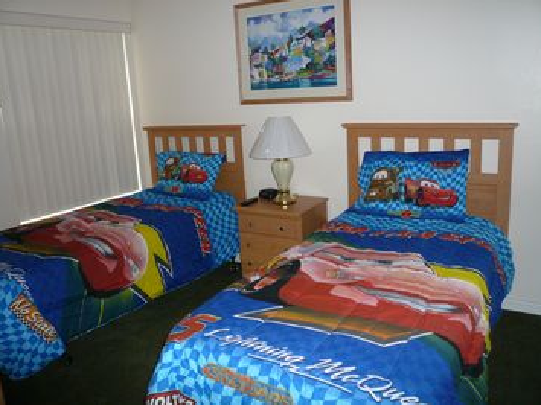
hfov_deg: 61.7
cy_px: 198
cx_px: 277
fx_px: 453
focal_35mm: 29
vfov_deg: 48.2
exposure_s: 1/30
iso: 160
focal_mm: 4.6
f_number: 2.8
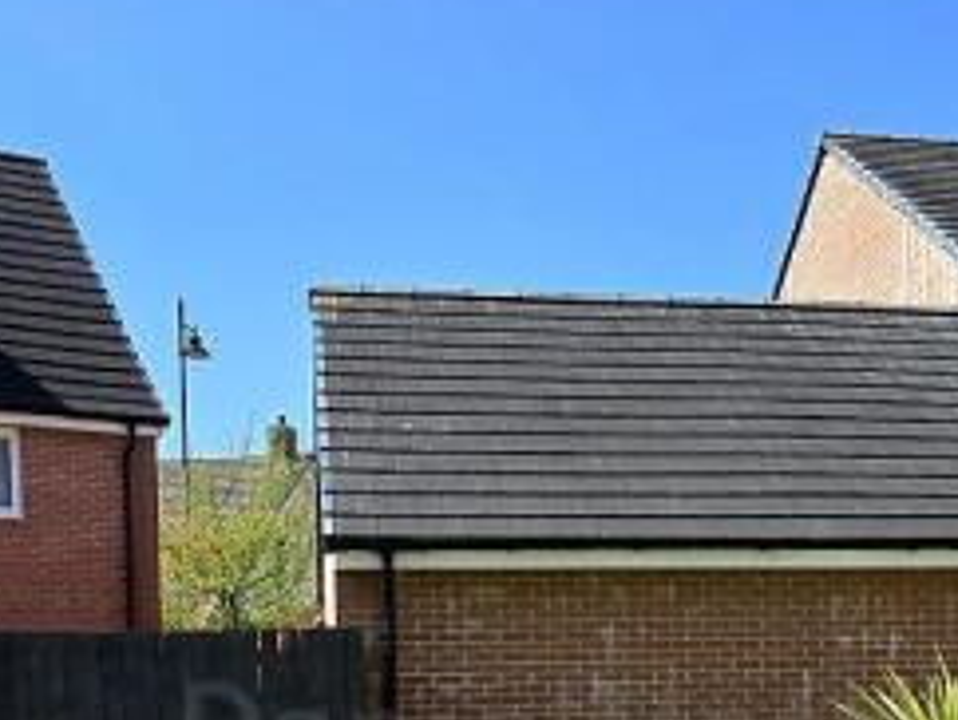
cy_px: 767
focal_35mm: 55
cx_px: 665
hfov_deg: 34.5
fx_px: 1524
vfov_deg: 25.0
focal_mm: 2.2
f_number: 2.2
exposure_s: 1/2500
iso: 50
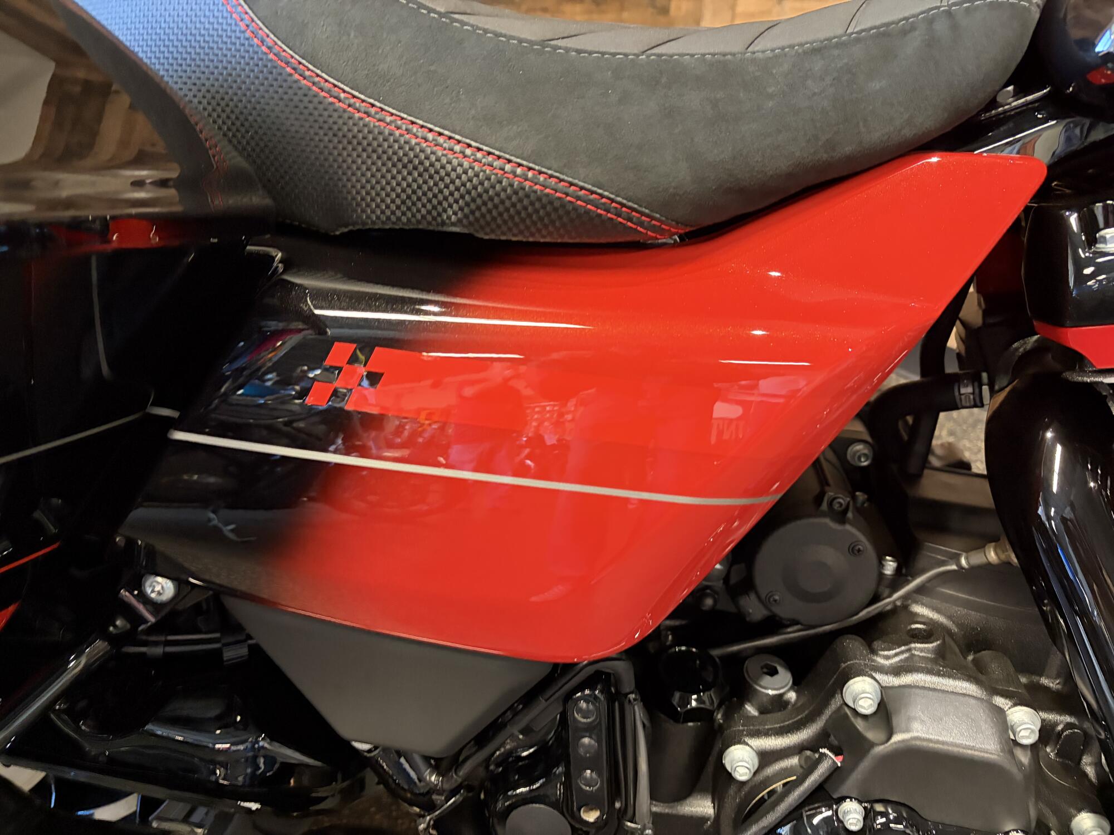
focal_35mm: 26
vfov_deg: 53.1
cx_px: 557
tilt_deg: -28.3
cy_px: 418
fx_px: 837
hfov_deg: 67.3
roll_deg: -3.1
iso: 640
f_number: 1.6
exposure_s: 1/40
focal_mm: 5.96
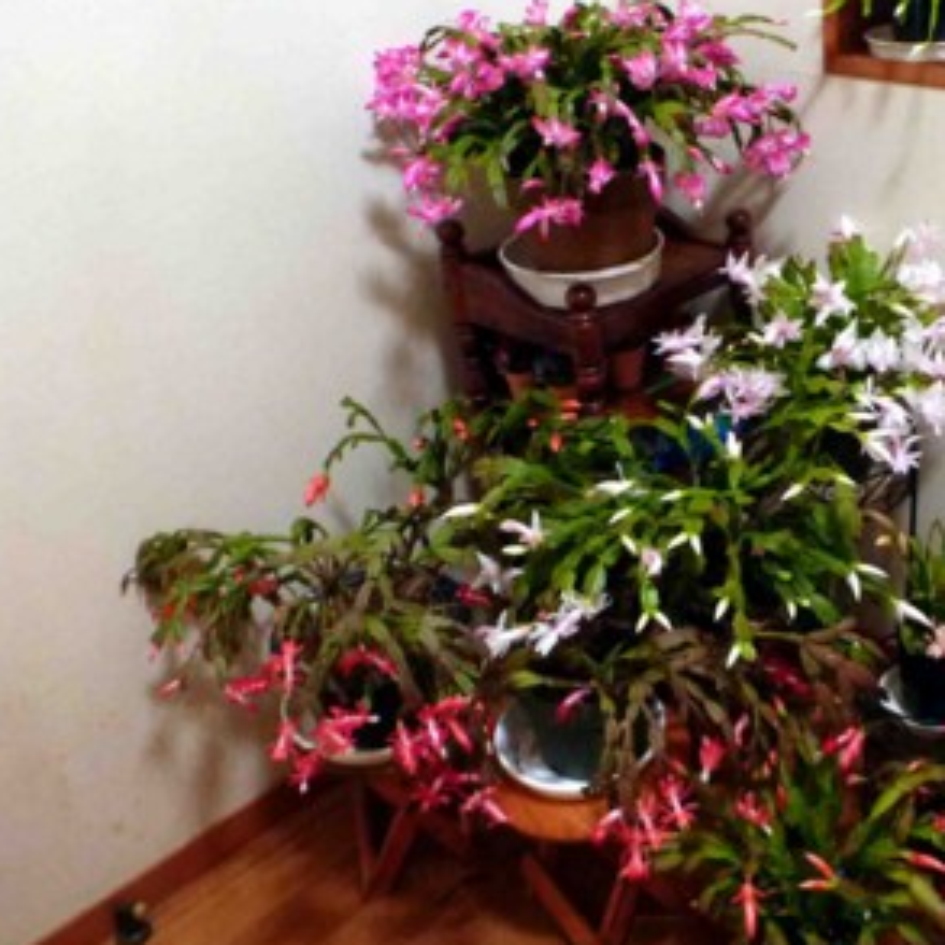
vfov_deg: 43.8
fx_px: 1174
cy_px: 429
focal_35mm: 38
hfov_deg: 42.4
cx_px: 716
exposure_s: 1/4
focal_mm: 4.9
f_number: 3.3
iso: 400
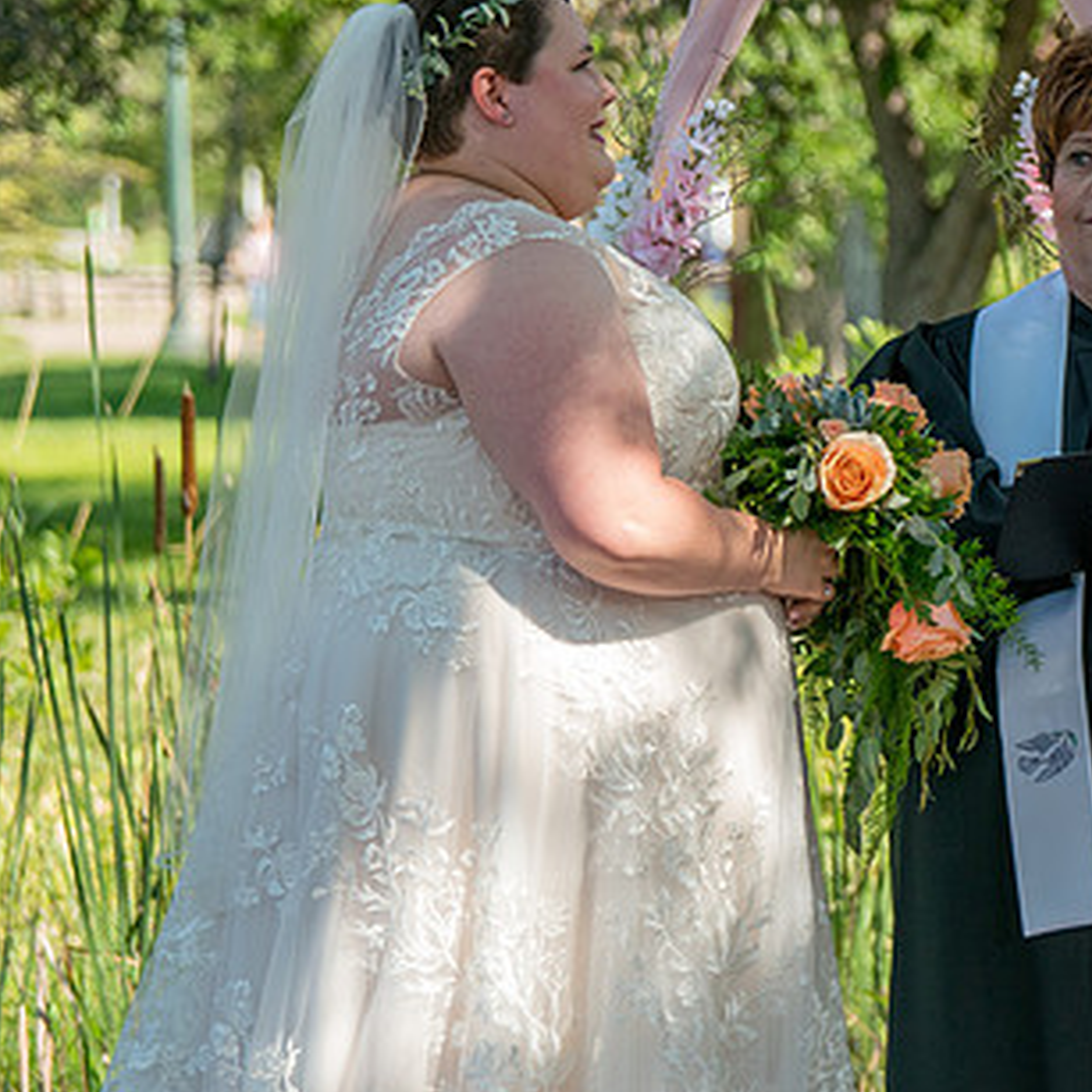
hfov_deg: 8.0
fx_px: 7745
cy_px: 422
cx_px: 1028
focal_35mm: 217
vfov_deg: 8.1
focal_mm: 135
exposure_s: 1/640
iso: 500
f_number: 5.6
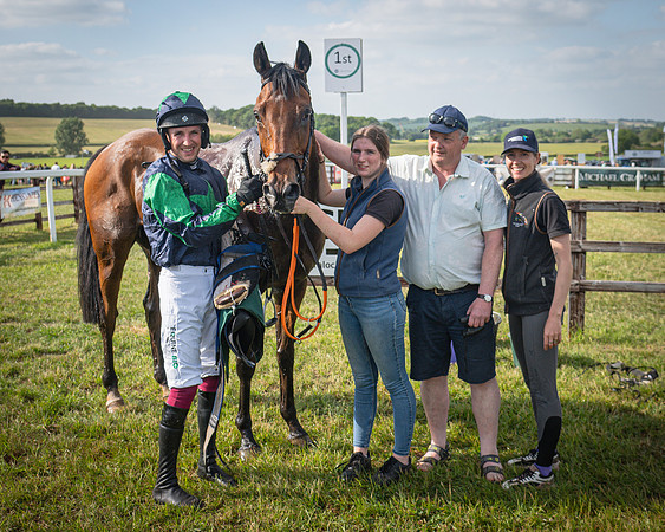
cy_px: 244
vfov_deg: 32.0
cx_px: 365
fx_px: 926
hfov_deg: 39.5
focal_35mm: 47
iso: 200
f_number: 4
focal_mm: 27
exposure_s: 1/950
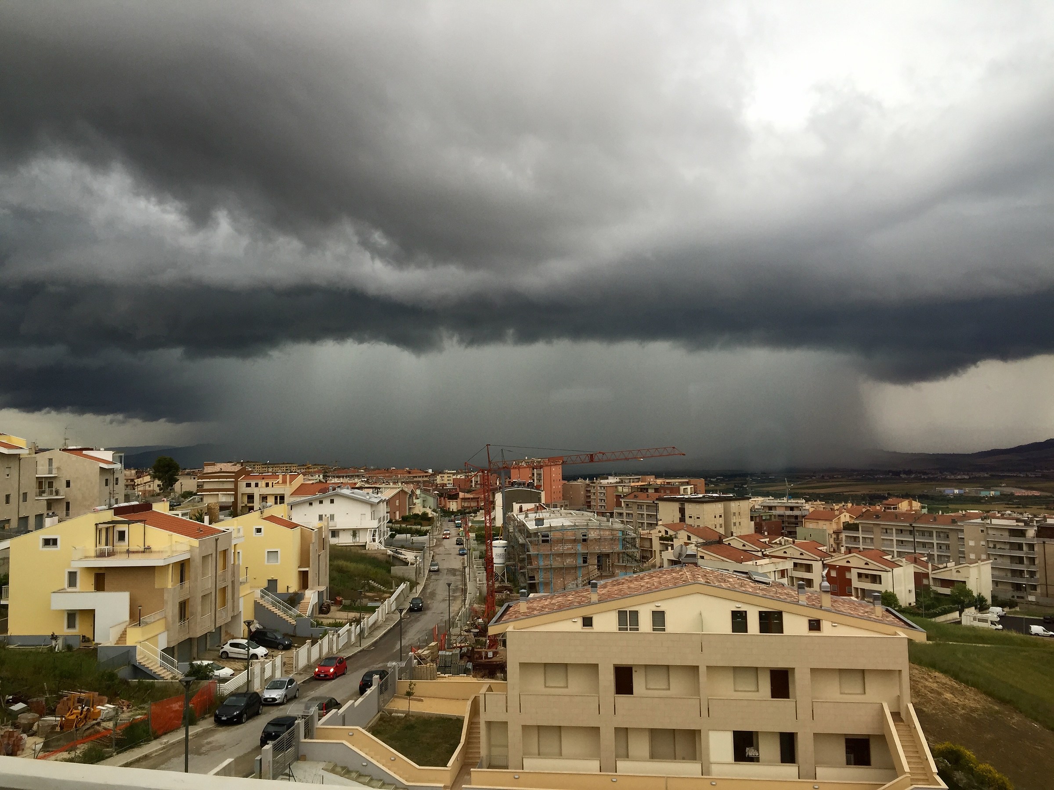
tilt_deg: +3.9
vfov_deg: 48.2
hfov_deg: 61.7
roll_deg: +0.8
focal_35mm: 29
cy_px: 395
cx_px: 527
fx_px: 883
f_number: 2.2
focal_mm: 4.15
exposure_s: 1/120
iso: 32
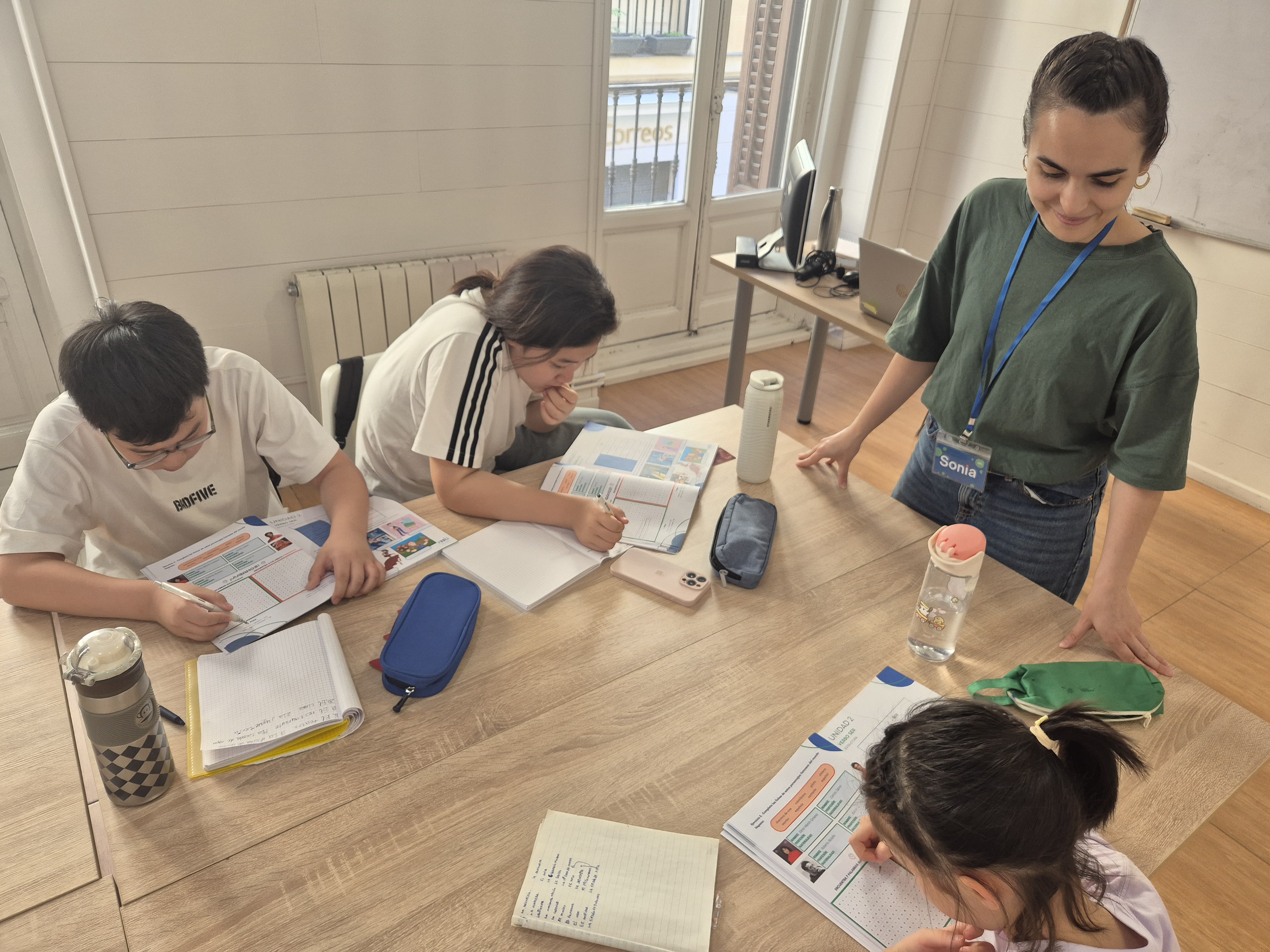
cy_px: 476
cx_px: 635
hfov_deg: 73.9
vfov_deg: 58.9
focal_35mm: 23
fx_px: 844
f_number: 1.8
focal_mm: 5.4
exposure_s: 1/100
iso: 125
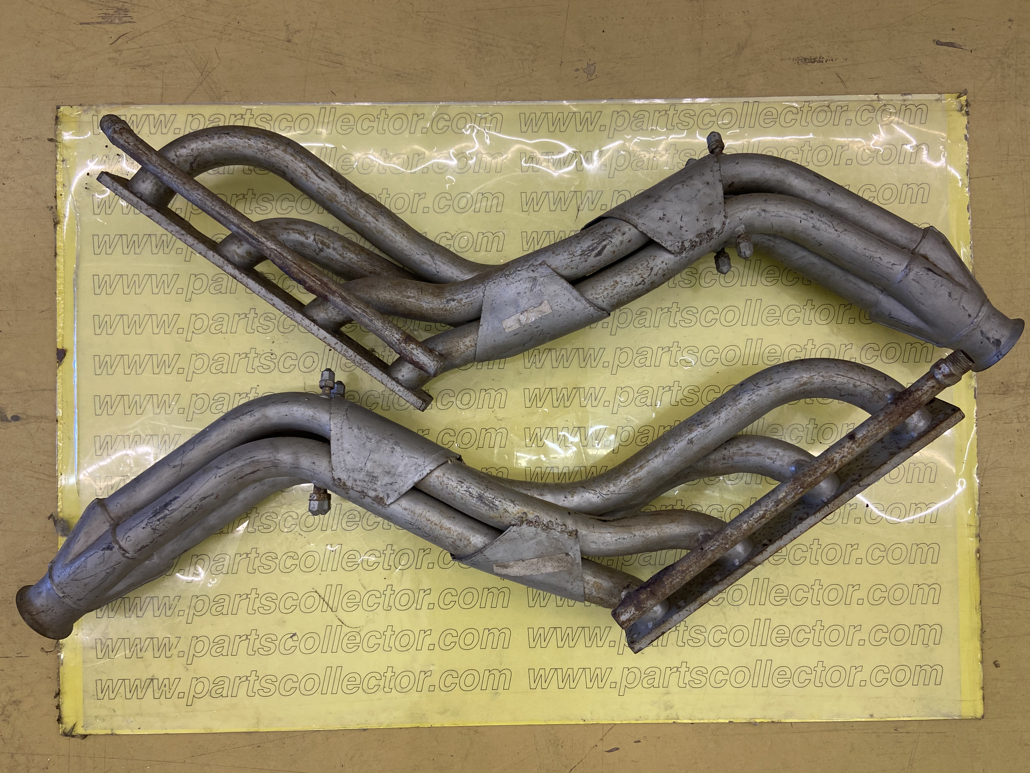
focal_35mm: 26
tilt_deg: -89.2
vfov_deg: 53.1
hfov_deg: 67.3
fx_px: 774
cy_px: 386
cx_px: 515
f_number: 1.8
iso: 125
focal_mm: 4.25
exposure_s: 1/100
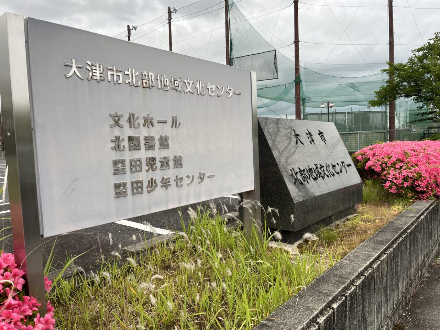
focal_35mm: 26
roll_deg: +2.6
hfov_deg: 67.3
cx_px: 220
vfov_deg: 53.1
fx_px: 330
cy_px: 165
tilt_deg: -4.6
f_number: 1.6
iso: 40
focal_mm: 5.1
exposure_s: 1/122
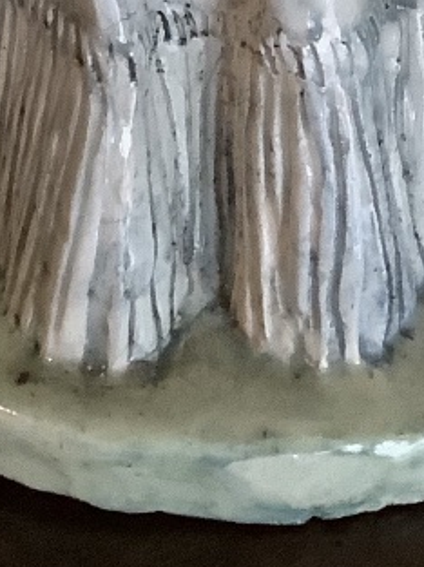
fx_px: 1947
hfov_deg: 12.4
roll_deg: +0.6
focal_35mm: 119
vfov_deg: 14.3
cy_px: -496
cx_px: 98
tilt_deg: -26.9
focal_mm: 3.3
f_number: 2.4
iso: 320
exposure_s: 1/33
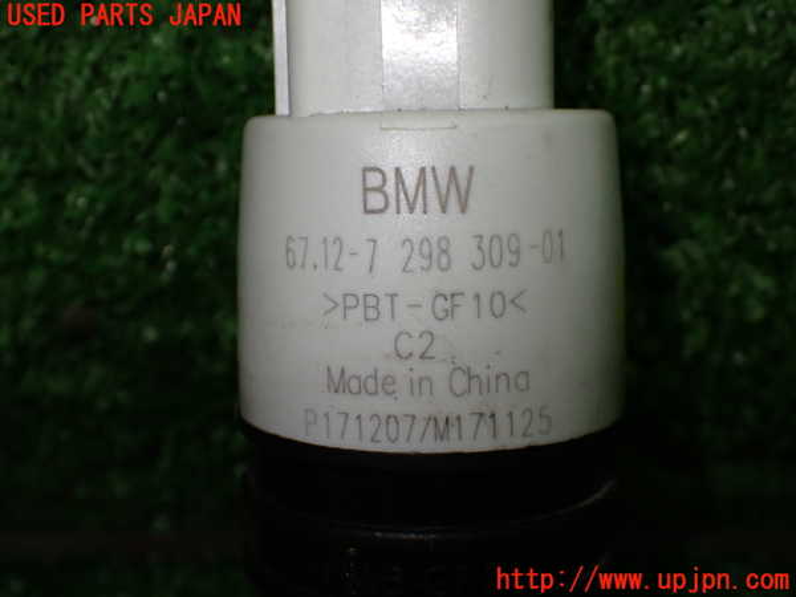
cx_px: 398
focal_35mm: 50
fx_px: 1150
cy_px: 298
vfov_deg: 29.1
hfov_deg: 38.2
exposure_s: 1/200
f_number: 3.2
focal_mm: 9.01
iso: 320
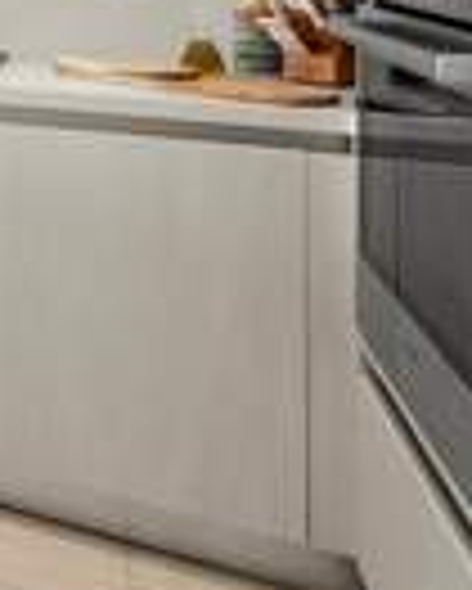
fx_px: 959
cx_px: -517
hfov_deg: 17.6
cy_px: -65
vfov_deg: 30.4
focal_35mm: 55
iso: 400
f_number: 8
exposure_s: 1/25
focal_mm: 16
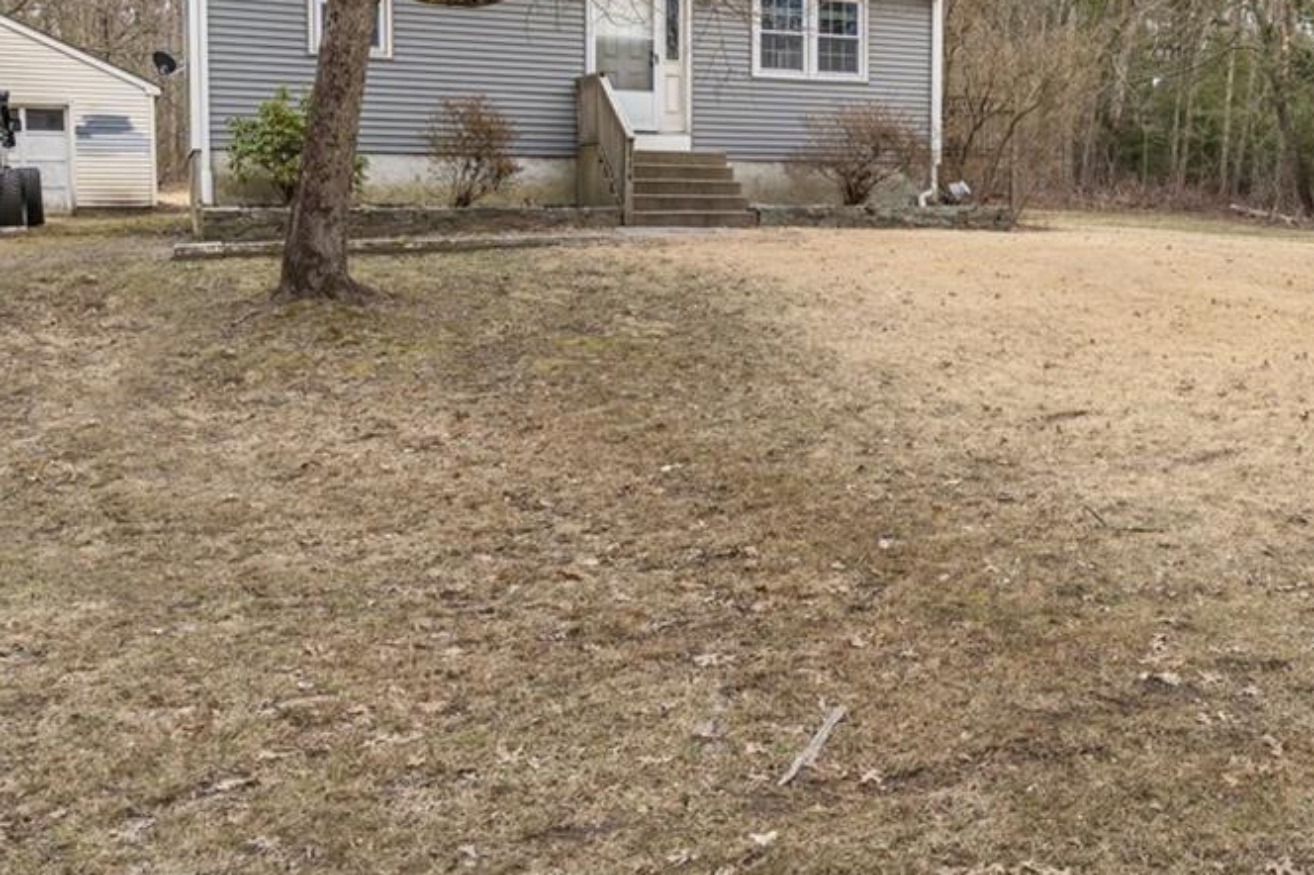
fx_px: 1350
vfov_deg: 35.4
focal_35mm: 37
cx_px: 995
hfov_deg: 49.7
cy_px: 266
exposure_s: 1/500
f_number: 7.1
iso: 1250
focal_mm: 24
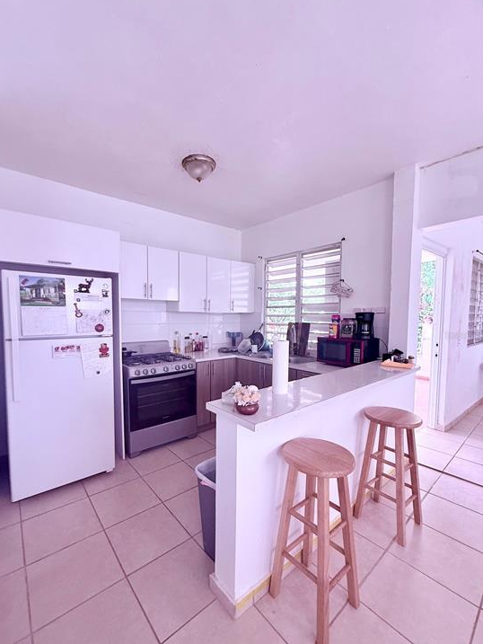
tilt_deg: -3.4
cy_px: 335
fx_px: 279
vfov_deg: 98.1
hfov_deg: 81.7
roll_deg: -0.7
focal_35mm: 15
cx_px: 227
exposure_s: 1/99
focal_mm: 2.22
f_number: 2.2
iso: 200
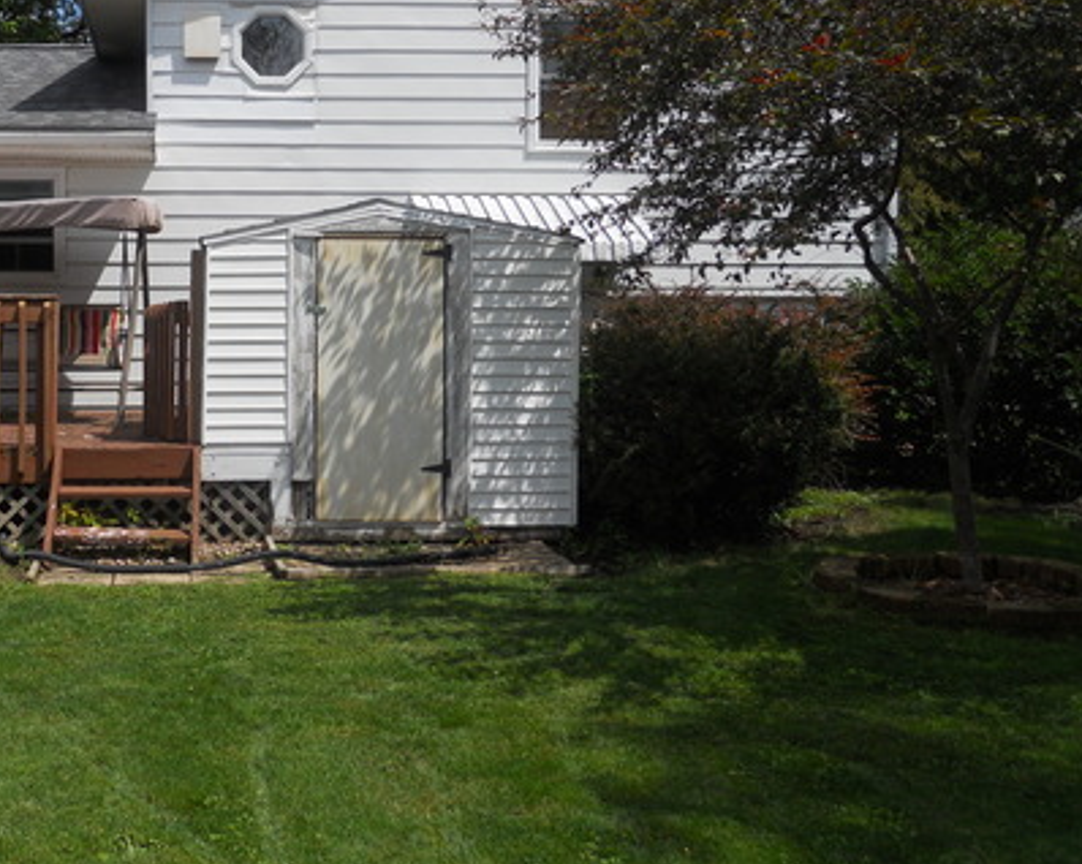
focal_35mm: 44
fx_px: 1408
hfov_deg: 40.5
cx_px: 237
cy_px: 304
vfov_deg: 33.9
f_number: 5.4
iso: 80
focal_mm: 5
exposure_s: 1/500
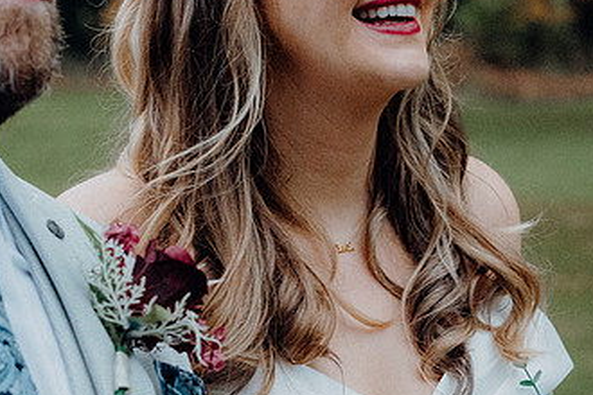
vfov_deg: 10.4
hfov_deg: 15.4
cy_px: 76
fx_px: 2174
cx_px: 129
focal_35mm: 132
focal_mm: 50
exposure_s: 1/200
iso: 5000
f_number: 3.5
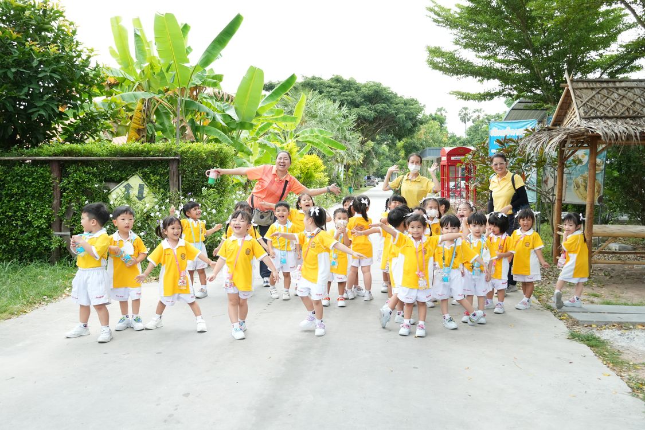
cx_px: 322
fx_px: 618
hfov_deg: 55.1
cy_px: 215
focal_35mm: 34
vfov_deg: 38.4
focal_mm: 23
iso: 1600
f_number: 4
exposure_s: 1/2000
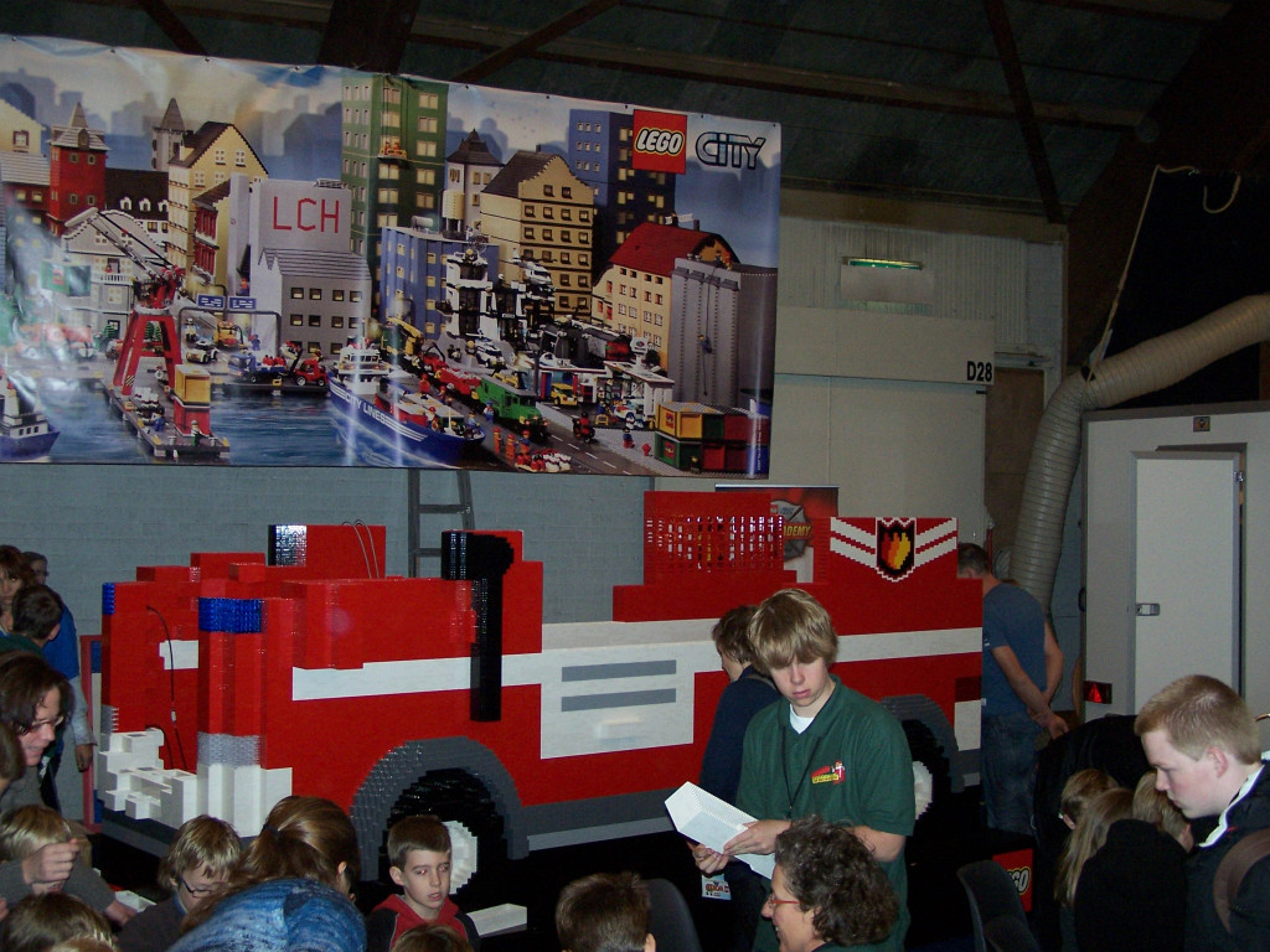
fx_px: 1761
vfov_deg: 30.3
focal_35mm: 48
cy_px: 476
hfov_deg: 39.7
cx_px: 635
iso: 140
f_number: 3
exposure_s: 1/60
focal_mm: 8
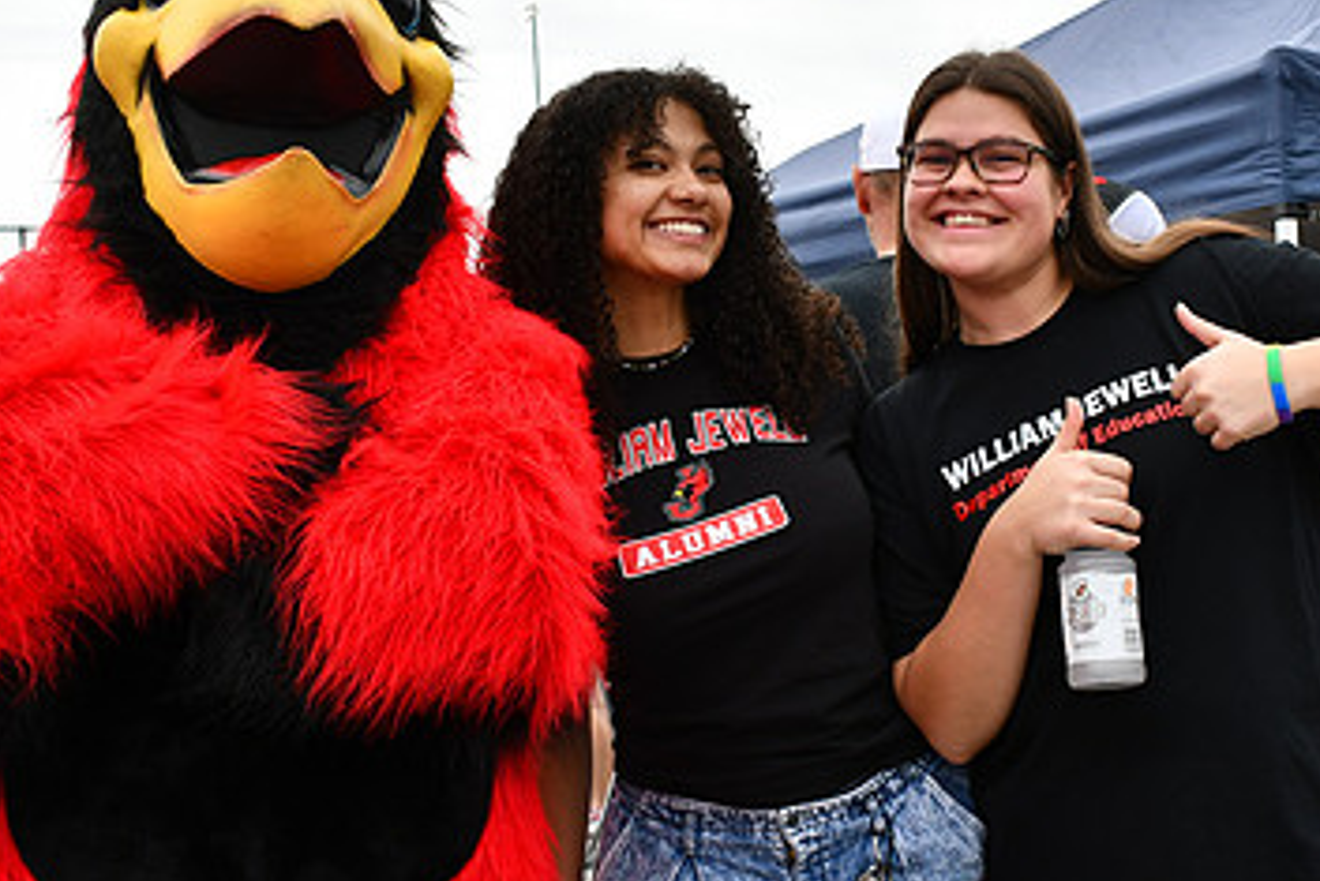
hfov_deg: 32.7
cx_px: 818
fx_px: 2237
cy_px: 324
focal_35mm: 61
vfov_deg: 22.2
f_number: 5.6
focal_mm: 25
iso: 400
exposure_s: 1/250
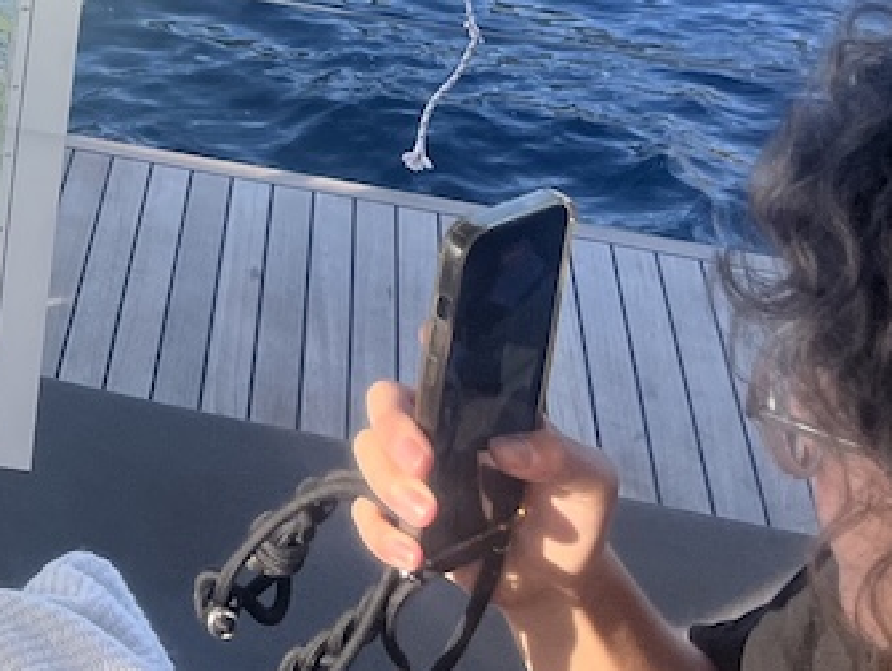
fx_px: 2399
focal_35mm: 93
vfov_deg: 14.3
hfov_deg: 19.1
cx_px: -354
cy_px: -485
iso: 50
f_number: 1.6
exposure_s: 1/878
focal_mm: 5.1
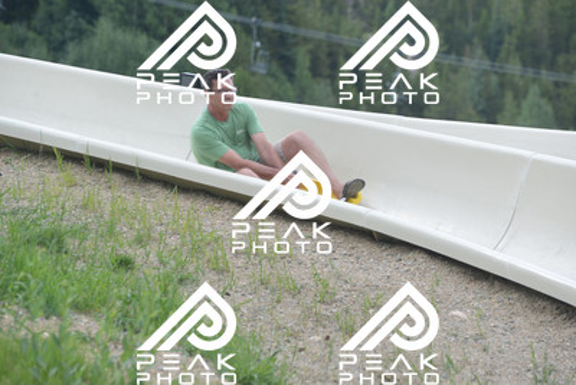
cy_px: 192
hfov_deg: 10.5
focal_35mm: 195
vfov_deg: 7.0
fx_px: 3121
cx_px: 288
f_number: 6.3
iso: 640
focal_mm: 195
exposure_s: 1/640
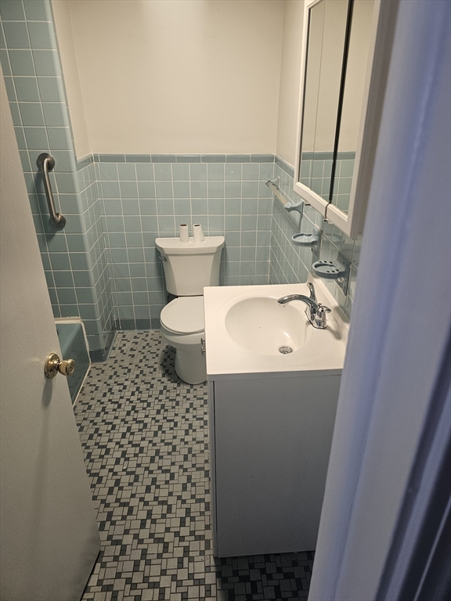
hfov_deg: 58.9
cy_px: 300
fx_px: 400
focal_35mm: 23
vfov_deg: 73.9
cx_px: 226
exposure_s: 1/120
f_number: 1.7
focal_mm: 6.3
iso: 250
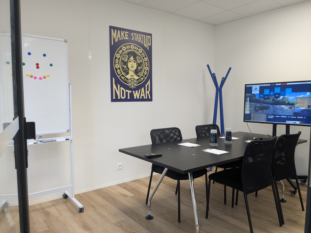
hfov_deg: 65.3
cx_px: 156
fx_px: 243
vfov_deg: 51.4
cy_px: 116
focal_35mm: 27
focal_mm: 4.38
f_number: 1.73
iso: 125
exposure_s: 1/99.9
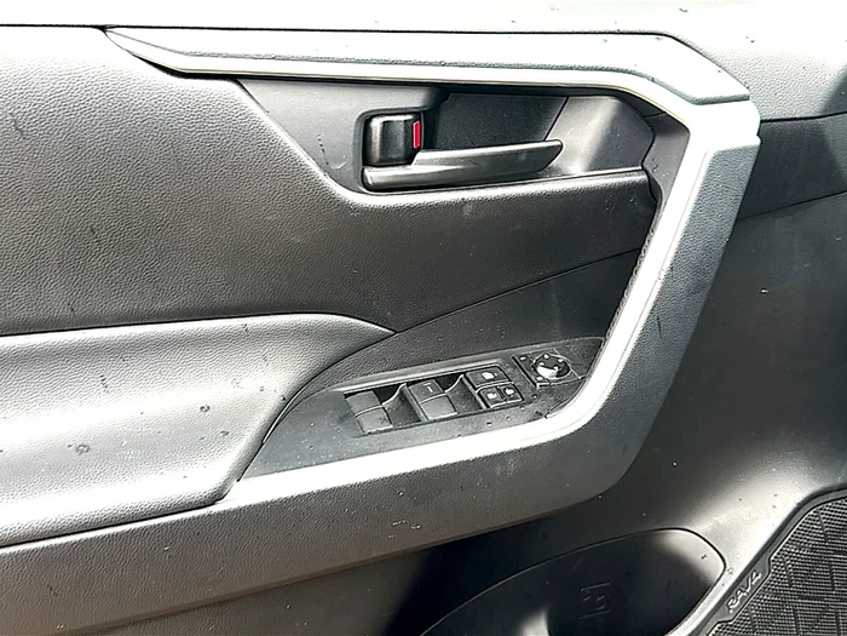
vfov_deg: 41.8
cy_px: 318
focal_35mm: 34
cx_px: 424
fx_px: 832
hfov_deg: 54.0
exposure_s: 1/45
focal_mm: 6.86
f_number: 1.78
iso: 50
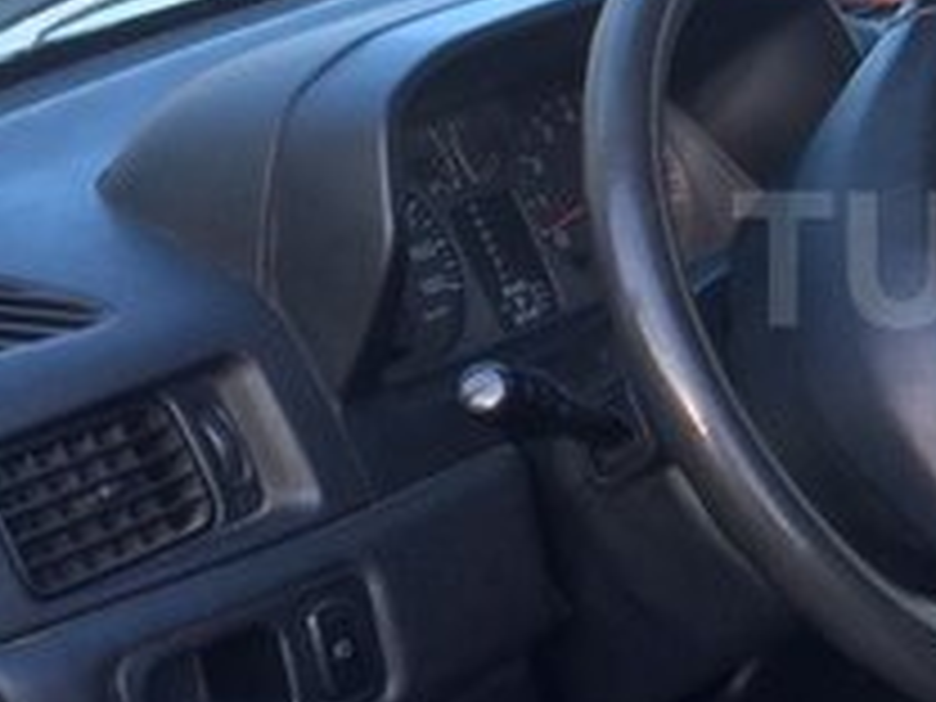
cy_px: 259
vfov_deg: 16.0
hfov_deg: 19.7
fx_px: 2488
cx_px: 1192
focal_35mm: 92
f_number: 2.2
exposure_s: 1/33
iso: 25
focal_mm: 4.15
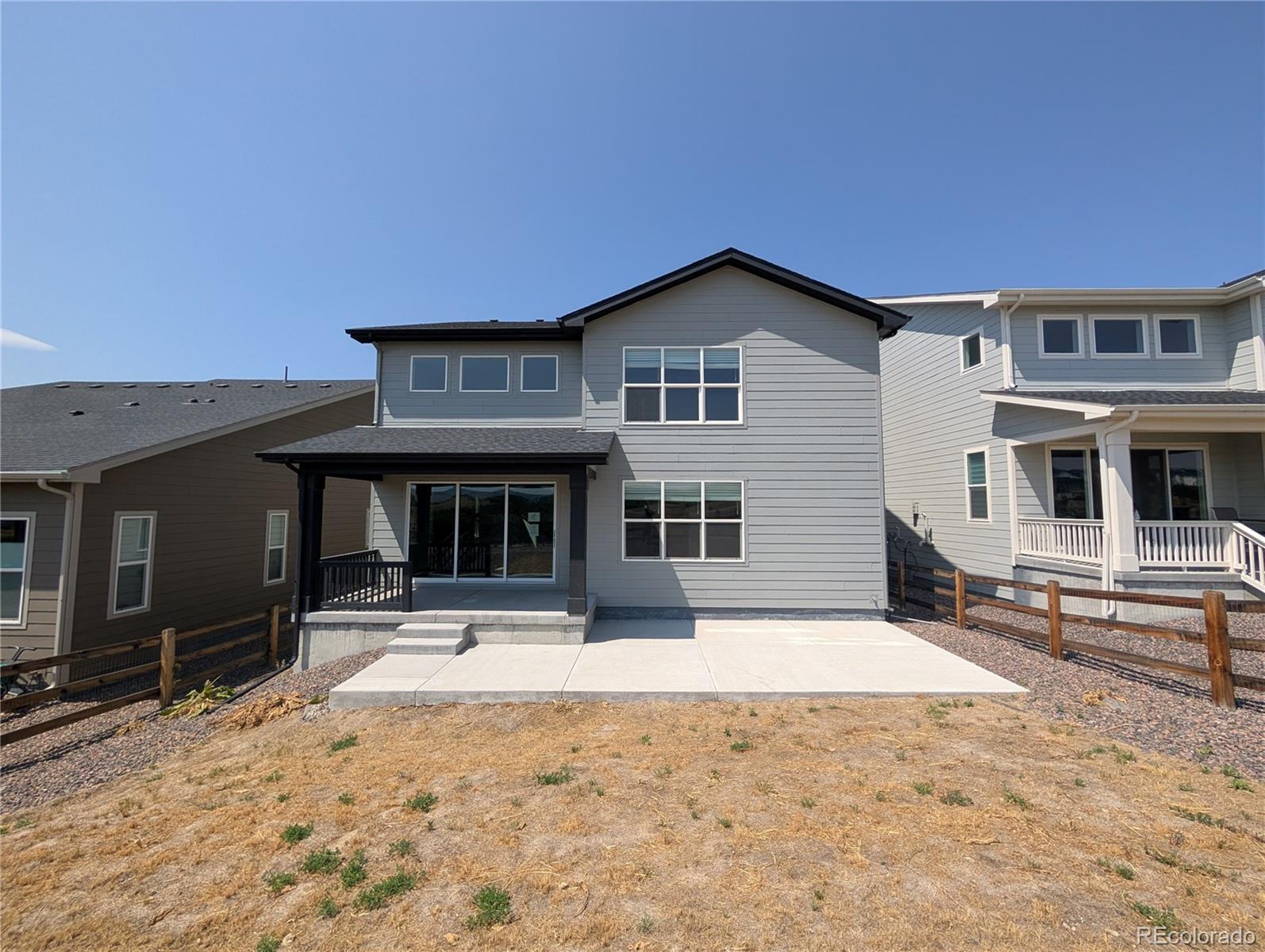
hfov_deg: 110.5
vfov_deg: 94.6
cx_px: 632
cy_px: 476
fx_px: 439
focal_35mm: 12
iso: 59
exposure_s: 1/4505
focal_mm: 2.02
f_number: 1.7
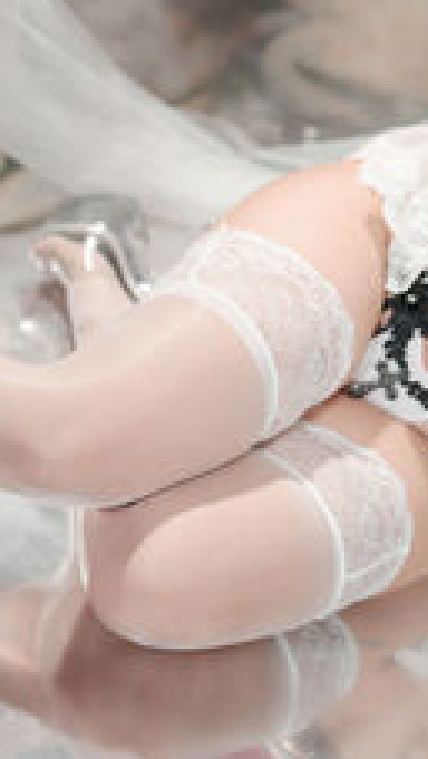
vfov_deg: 17.6
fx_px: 2437
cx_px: 470
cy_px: 187
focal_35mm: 121
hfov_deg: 9.9
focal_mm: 50
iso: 125
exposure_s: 1/160
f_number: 1.6
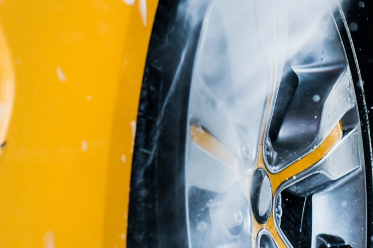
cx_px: 253
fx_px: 3678
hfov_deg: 5.8
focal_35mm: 355
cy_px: 49
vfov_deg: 3.9
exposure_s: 1/1600
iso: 400
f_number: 4
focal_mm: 105
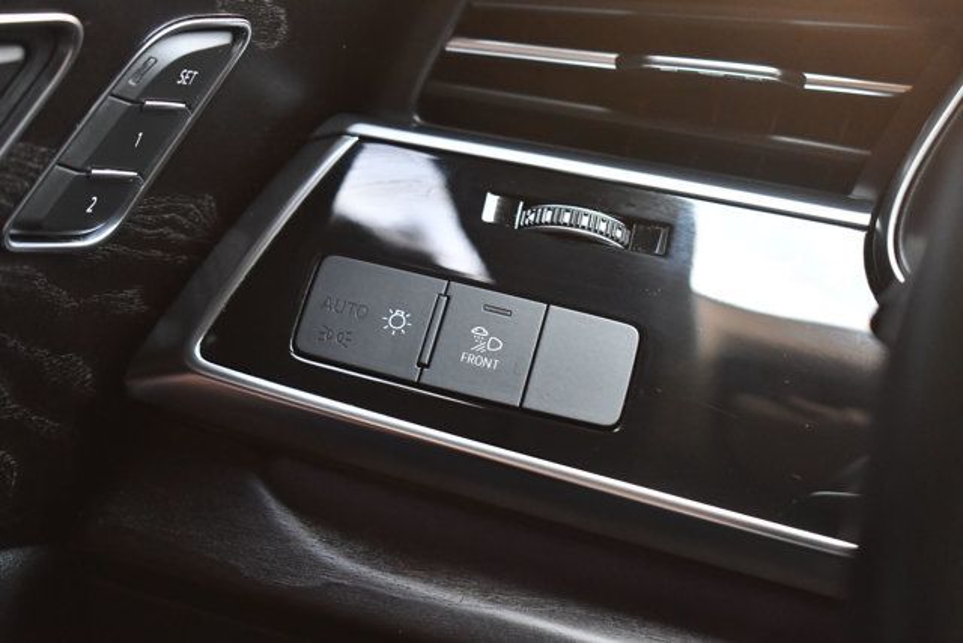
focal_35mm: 67
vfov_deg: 20.3
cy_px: 322
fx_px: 1793
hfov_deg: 30.1
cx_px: 482
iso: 2500
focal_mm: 45
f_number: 5
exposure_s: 1/125
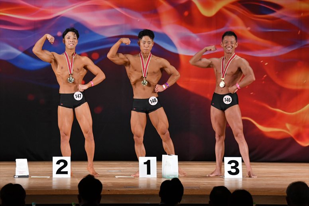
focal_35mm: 202
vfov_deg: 6.8
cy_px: 103
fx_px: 1733
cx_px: 154
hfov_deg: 10.2
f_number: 5.6
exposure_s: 1/400
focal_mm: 135
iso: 3200
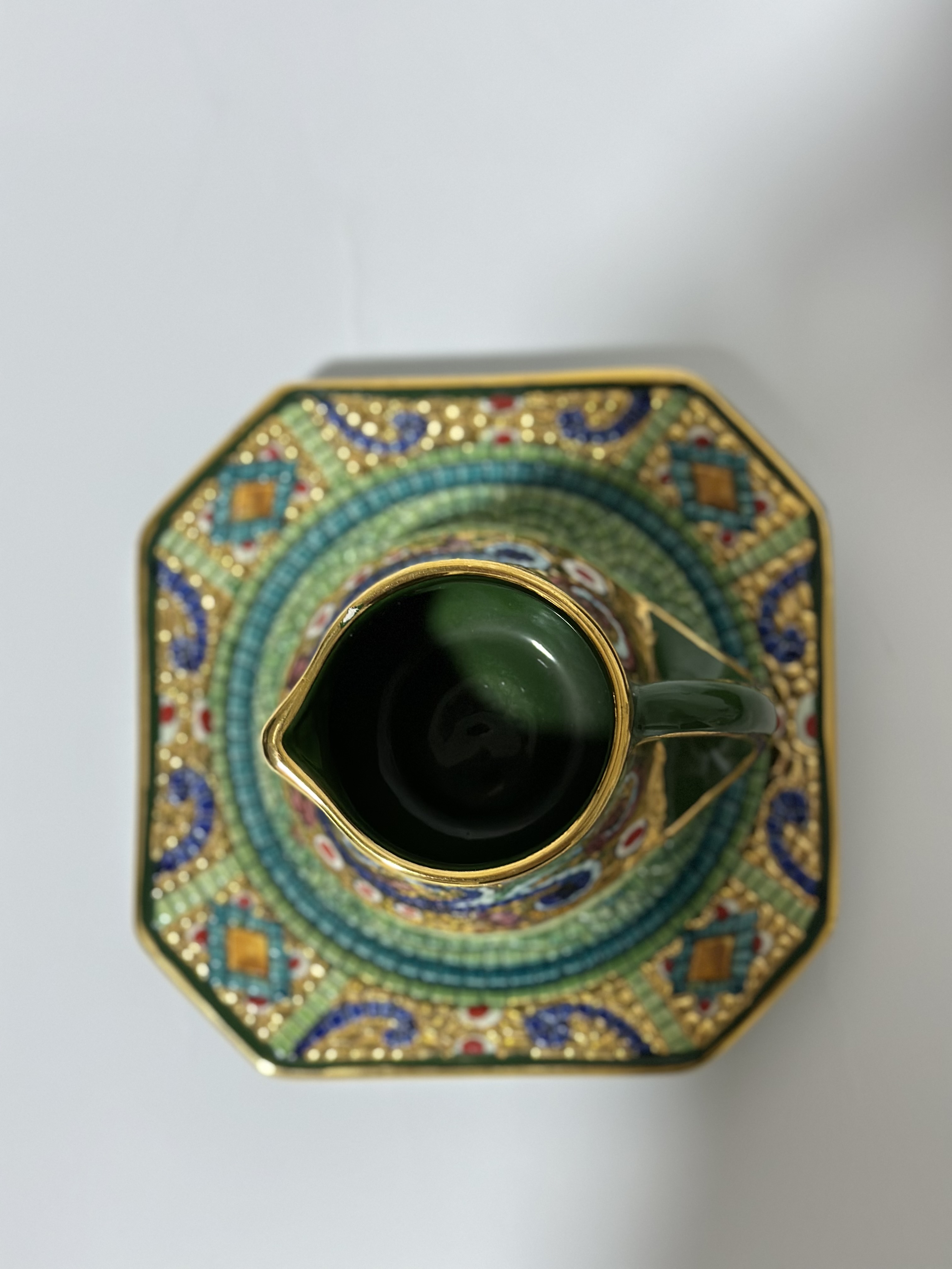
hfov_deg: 30.3
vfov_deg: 39.7
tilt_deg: -83.5
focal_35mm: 48
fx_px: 1760
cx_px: 476
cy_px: 634
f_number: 1.78
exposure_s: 1/40
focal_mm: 6.86
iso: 500
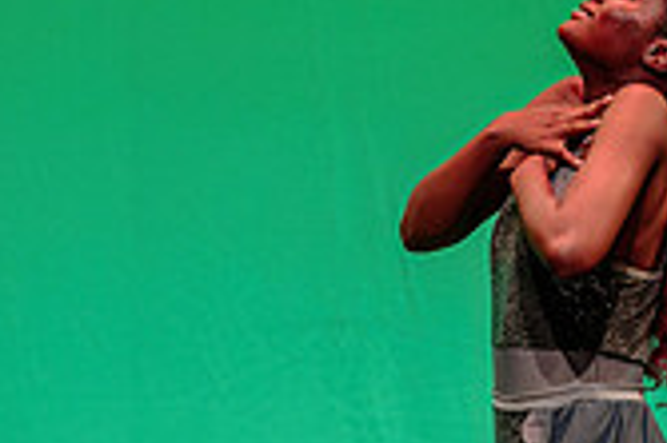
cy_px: 574
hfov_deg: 2.8
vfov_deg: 1.8
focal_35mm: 745
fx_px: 13789
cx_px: 442
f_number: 2.8
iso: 1250
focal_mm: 200
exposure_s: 1/400
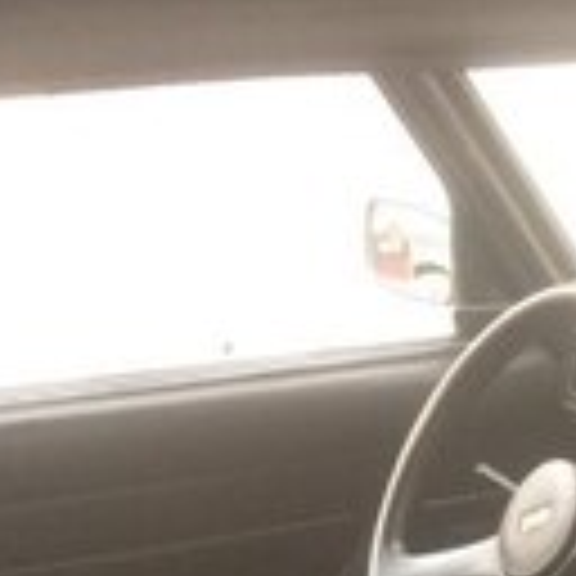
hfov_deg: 16.5
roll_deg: -3.0
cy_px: 1004
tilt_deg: -34.3
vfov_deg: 15.4
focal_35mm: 99
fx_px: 1864
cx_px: 783
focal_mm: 4.15
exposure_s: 1/33
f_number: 2.2
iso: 64
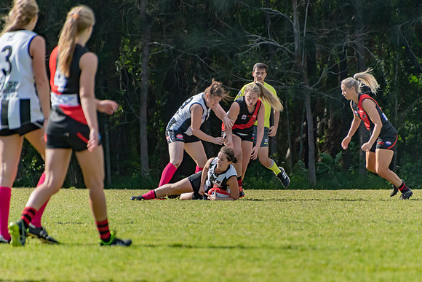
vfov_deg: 2.1
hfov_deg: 3.2
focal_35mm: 652
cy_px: 145
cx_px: 225
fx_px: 7647
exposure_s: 1/2500
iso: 800
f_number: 6.3
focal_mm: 400
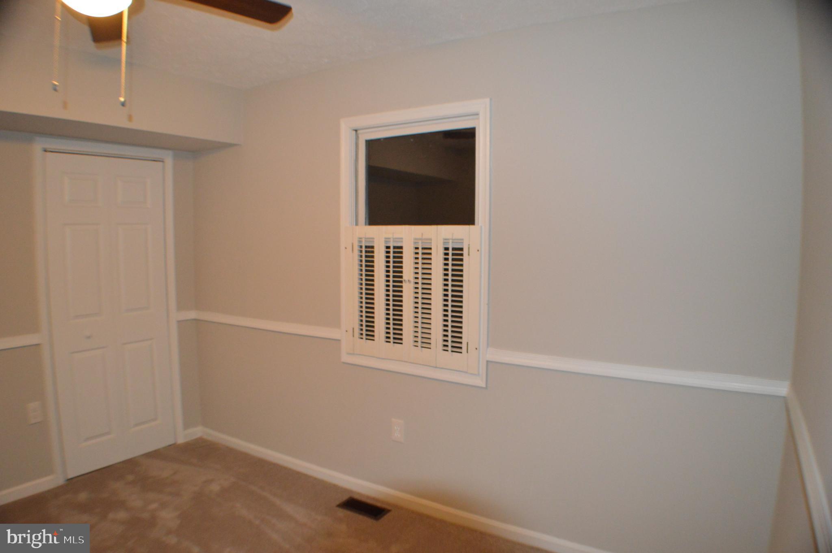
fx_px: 693
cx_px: 416
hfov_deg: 62.0
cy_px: 276
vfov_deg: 43.5
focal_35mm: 30
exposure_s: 1/60
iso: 1800
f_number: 3.8
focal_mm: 20
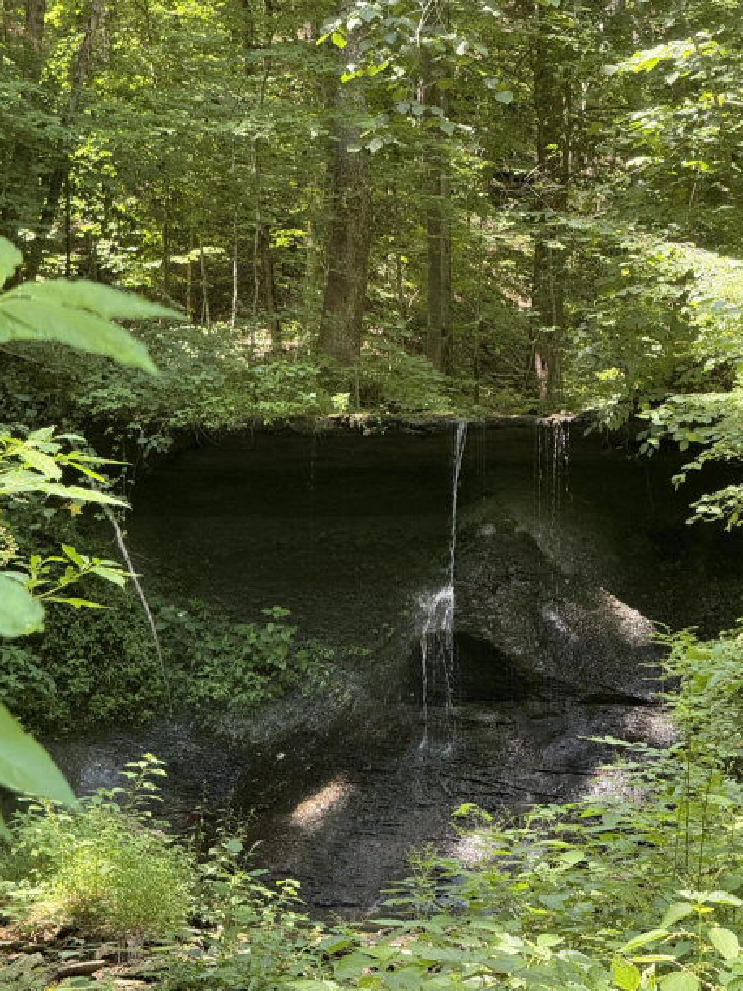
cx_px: 396
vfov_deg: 15.1
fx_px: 3750
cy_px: 523
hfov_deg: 11.3
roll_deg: +0.1
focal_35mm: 131
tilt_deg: +4.1
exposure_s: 1/99
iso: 250
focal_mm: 15.66
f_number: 2.8
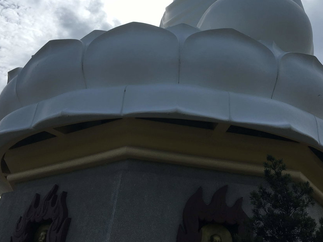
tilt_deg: +31.6
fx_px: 392
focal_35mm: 42
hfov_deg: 44.7
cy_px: 78
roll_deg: -5.5
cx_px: 185
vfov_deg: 34.0
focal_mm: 4.15
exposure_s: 1/2959
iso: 25
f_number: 2.2
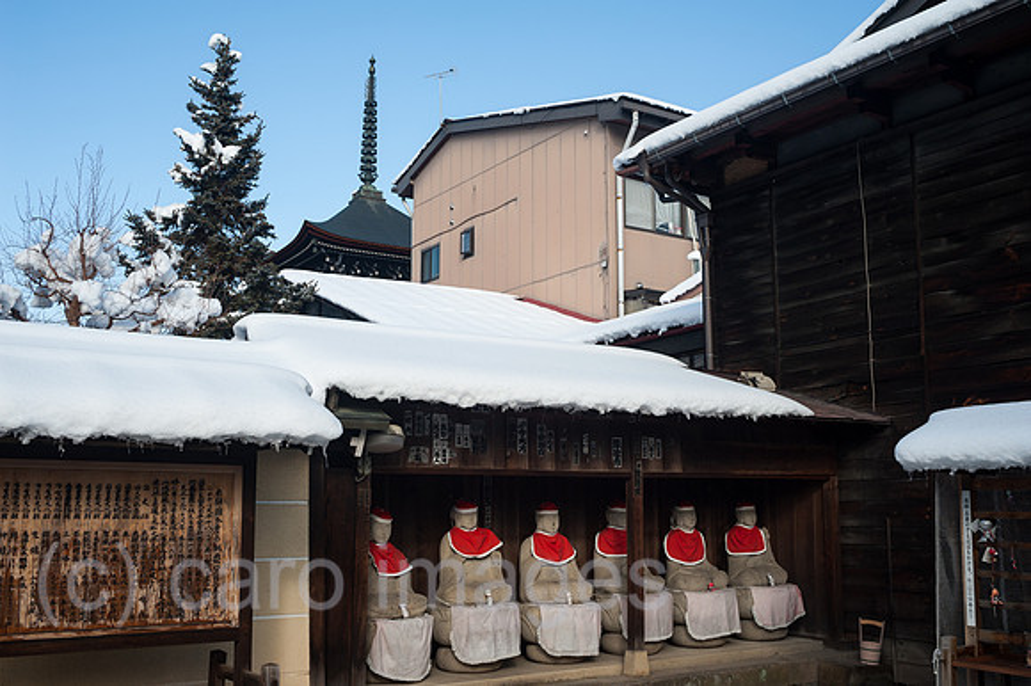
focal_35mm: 35
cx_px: 516
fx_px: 1002
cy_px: 343
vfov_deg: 37.8
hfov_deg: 54.5
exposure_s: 1/320
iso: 200
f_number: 8
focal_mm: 35
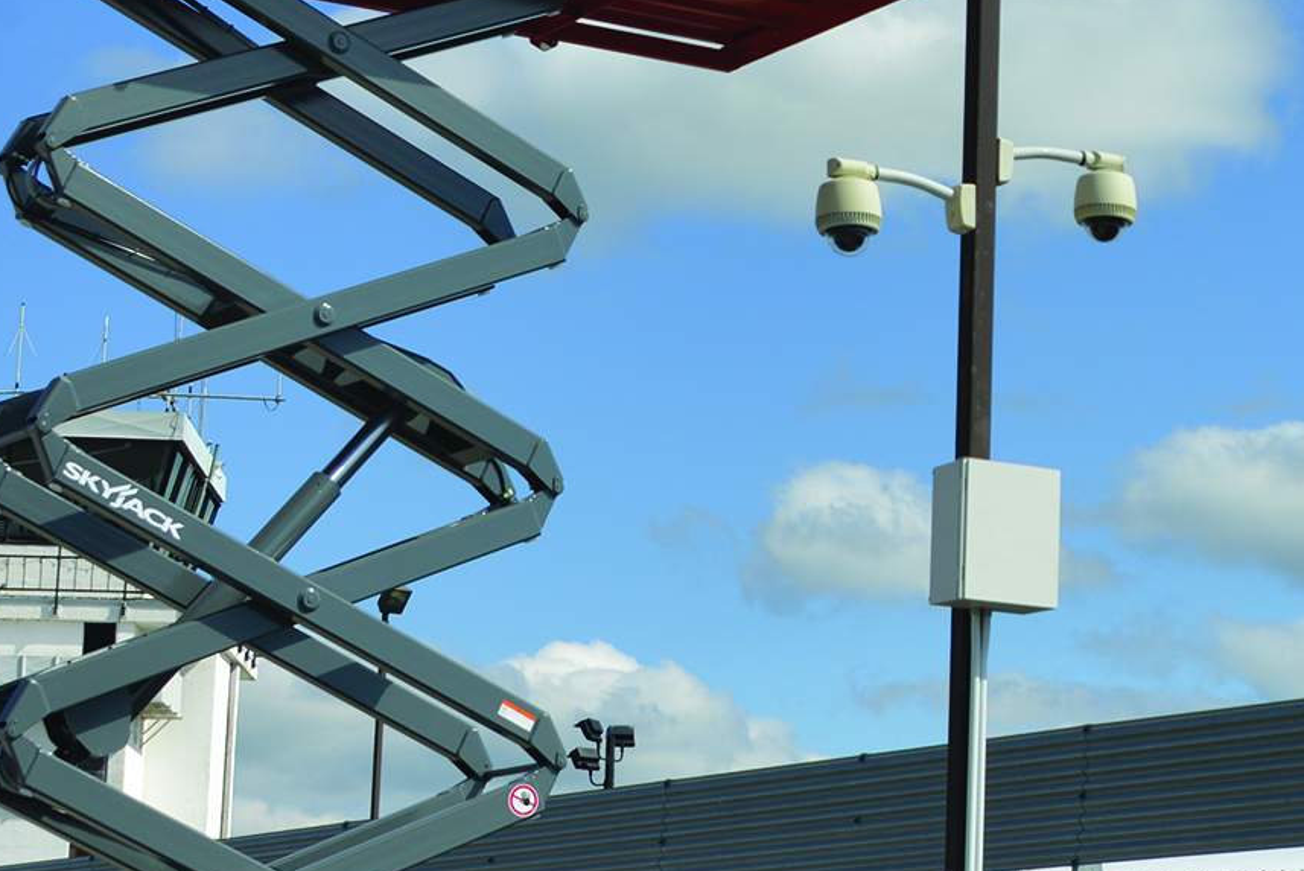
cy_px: 224
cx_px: 1385
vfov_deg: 12.2
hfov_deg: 17.7
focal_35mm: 112
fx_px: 4058
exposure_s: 1/400
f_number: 10
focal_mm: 32
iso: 100
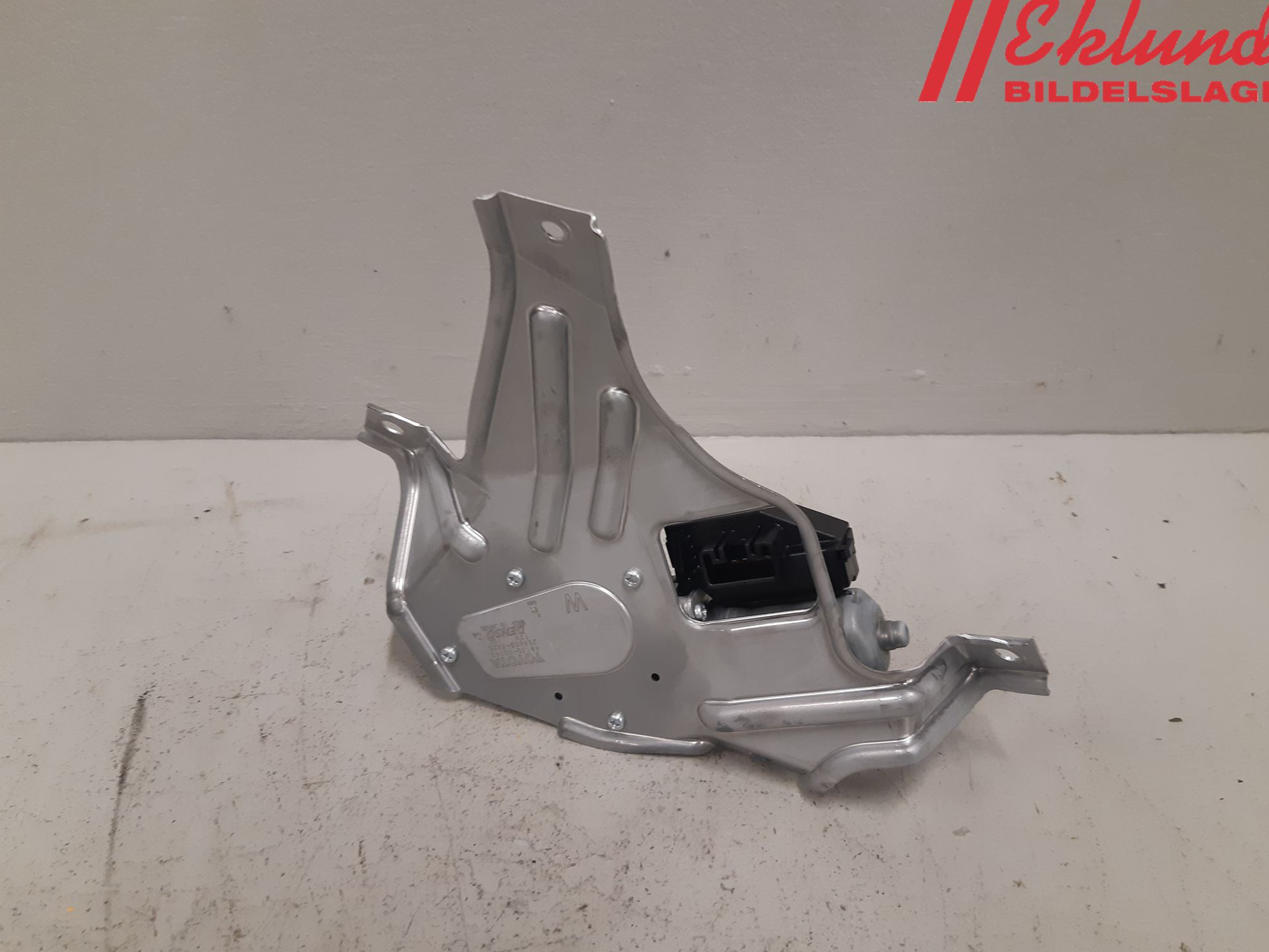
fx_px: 990
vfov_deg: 51.3
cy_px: 487
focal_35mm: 27
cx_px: 654
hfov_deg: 65.3
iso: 160
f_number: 1.7
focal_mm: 3.93
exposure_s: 1/50
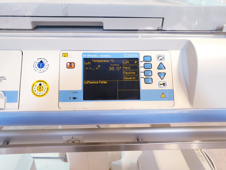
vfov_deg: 53.1
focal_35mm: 26
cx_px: 113
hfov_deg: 67.3
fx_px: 170
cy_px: 85
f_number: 2.4
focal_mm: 4.3
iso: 200
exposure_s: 1/50
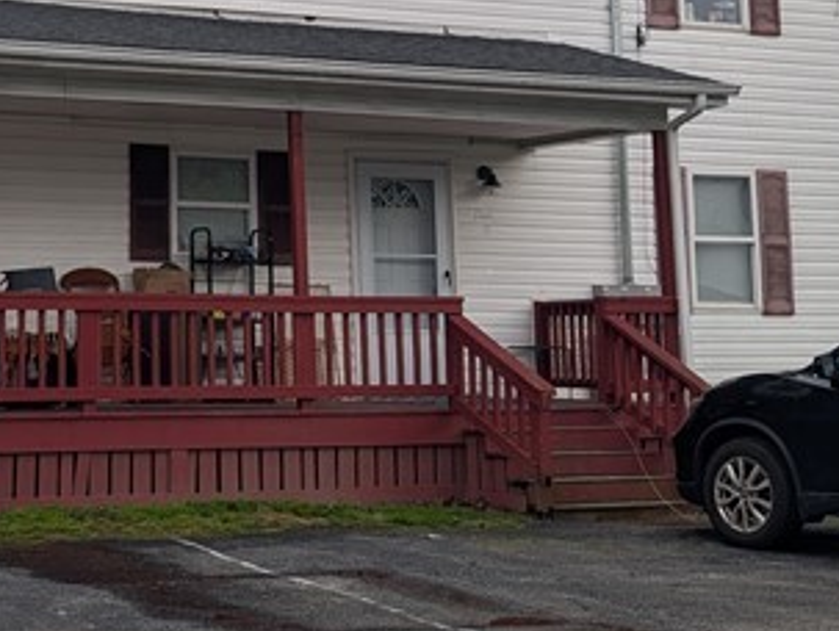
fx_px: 1966
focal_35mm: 81
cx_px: 73
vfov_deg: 18.1
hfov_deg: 23.4
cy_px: 113
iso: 23
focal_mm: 6.9
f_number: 1.68
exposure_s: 1/318
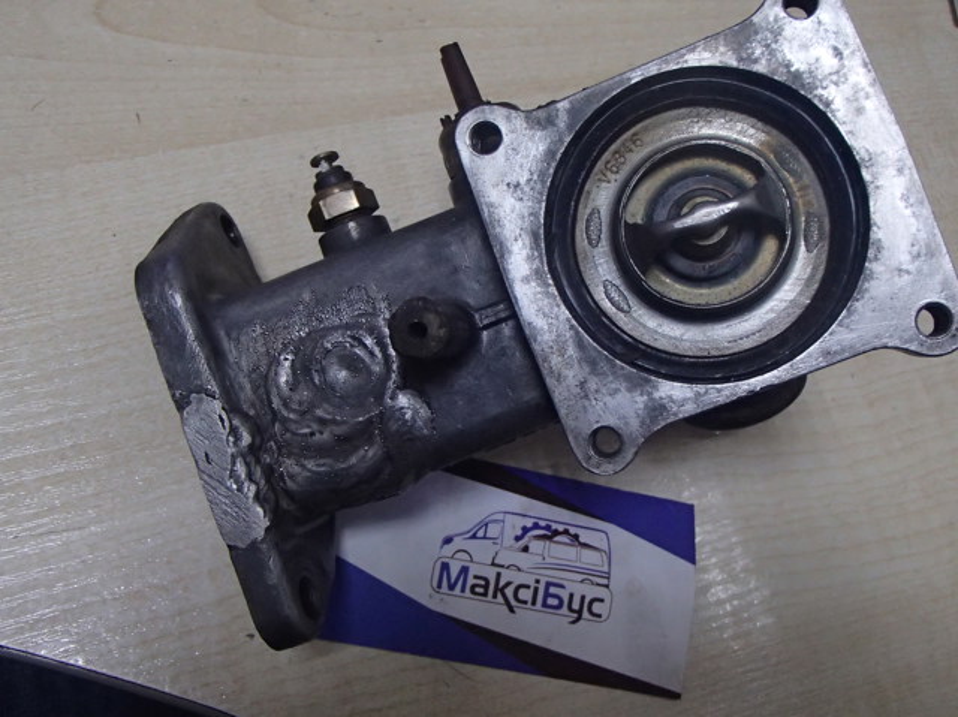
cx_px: 479
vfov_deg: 38.6
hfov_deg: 50.2
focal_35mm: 37
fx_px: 1023
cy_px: 358
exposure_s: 1/80
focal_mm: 6.64
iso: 800
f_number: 4.7
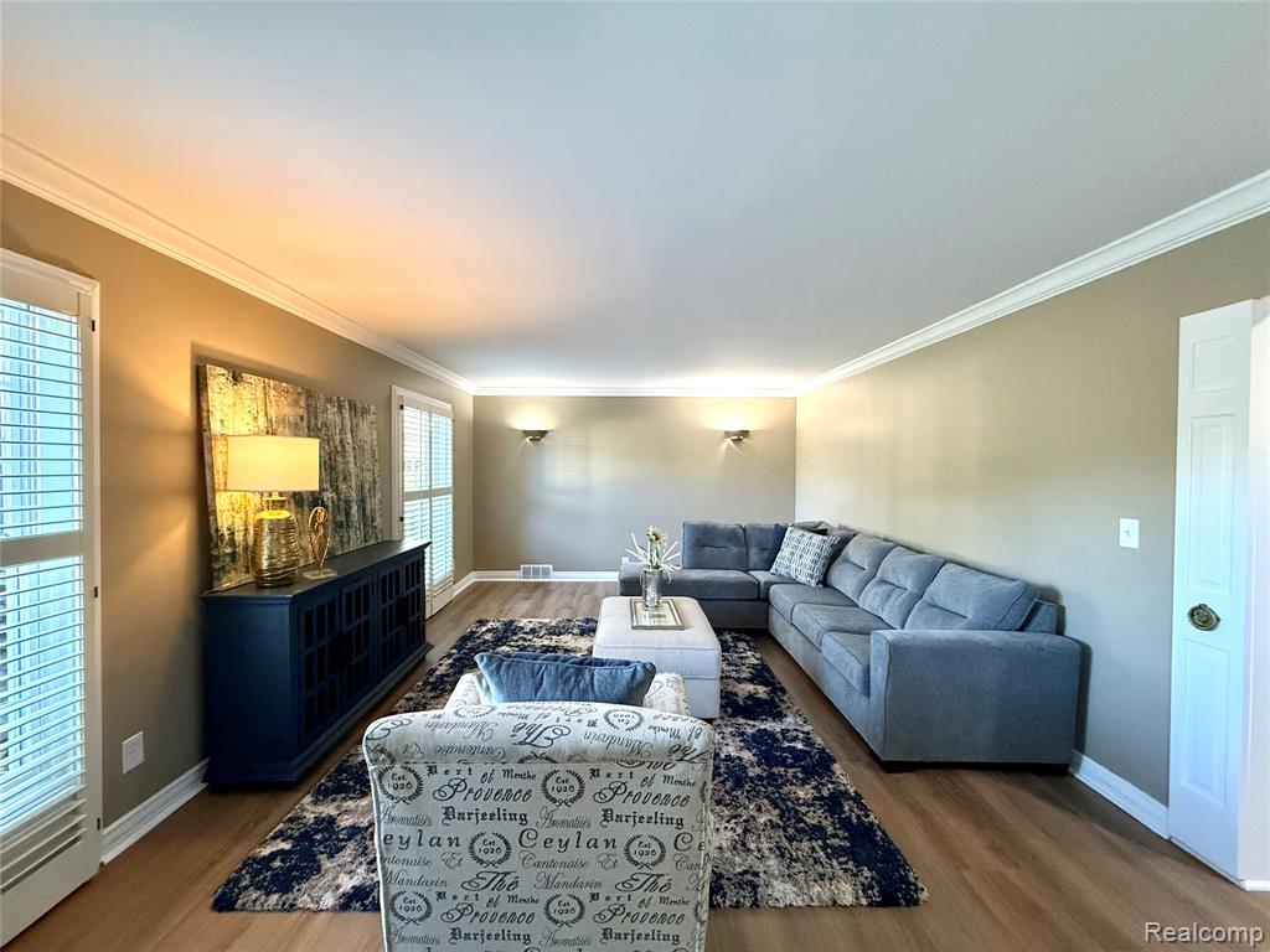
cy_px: 476
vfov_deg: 85.7
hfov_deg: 102.1
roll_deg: -0.5
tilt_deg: -1.7
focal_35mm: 14
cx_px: 635
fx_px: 514
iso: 640
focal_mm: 2.22
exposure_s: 1/120
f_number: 2.2
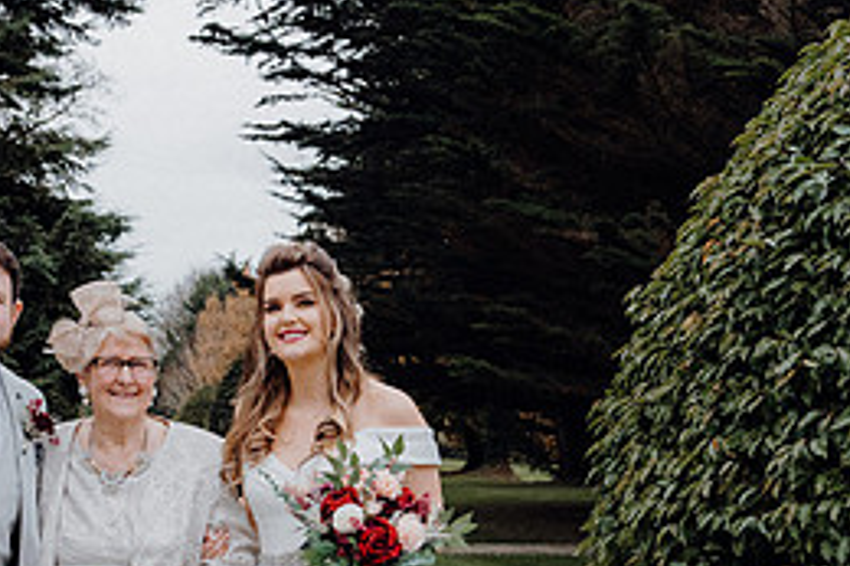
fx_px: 1628
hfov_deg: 28.6
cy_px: 541
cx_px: 160
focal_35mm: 69
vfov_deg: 19.2
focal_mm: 30
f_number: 5
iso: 5000
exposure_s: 1/200
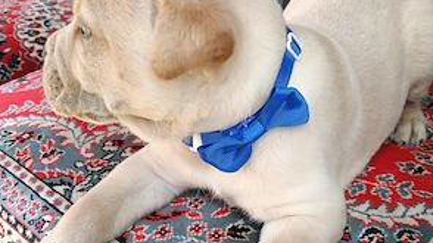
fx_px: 459
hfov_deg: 50.5
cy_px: 149
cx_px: 219
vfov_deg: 29.6
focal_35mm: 40
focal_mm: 3.98
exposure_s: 1/200
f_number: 1.8
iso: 160
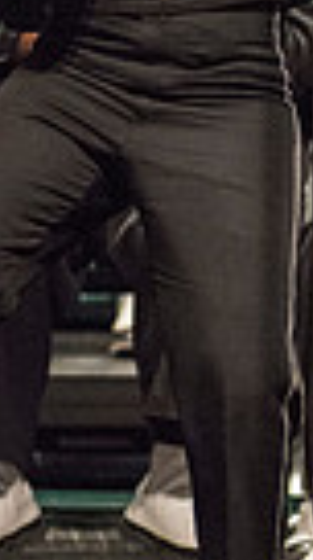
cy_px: 6
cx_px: 1190
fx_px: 19900
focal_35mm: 1342
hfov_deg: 0.9
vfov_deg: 1.6
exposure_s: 1/500
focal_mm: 300
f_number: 2.8
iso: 4000
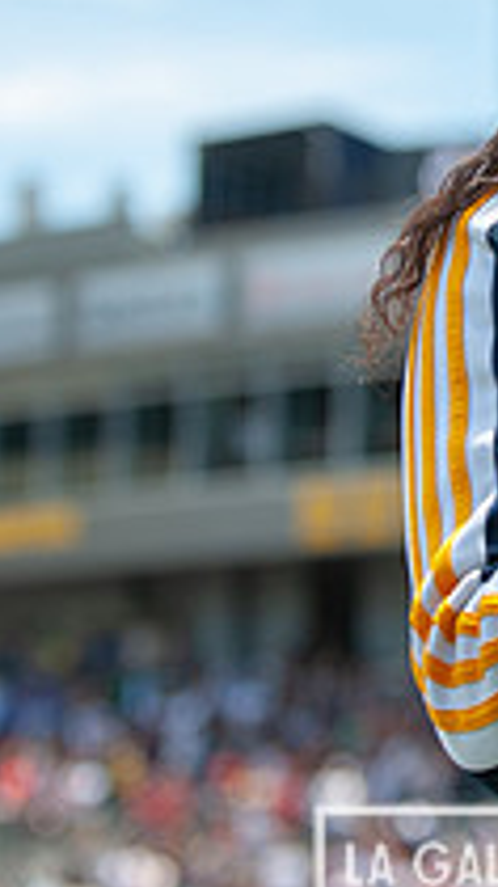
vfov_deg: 10.6
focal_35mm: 202
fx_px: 4746
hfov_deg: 6.0
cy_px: 228
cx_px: 612
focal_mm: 70
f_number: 3.5
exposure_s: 1/1250
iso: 200
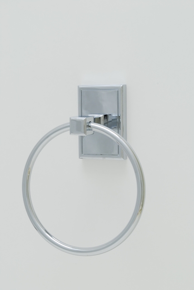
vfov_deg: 24.6
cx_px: 97
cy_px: 145
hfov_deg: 16.6
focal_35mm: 82
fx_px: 665
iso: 100
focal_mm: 55
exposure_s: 1/2
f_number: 18
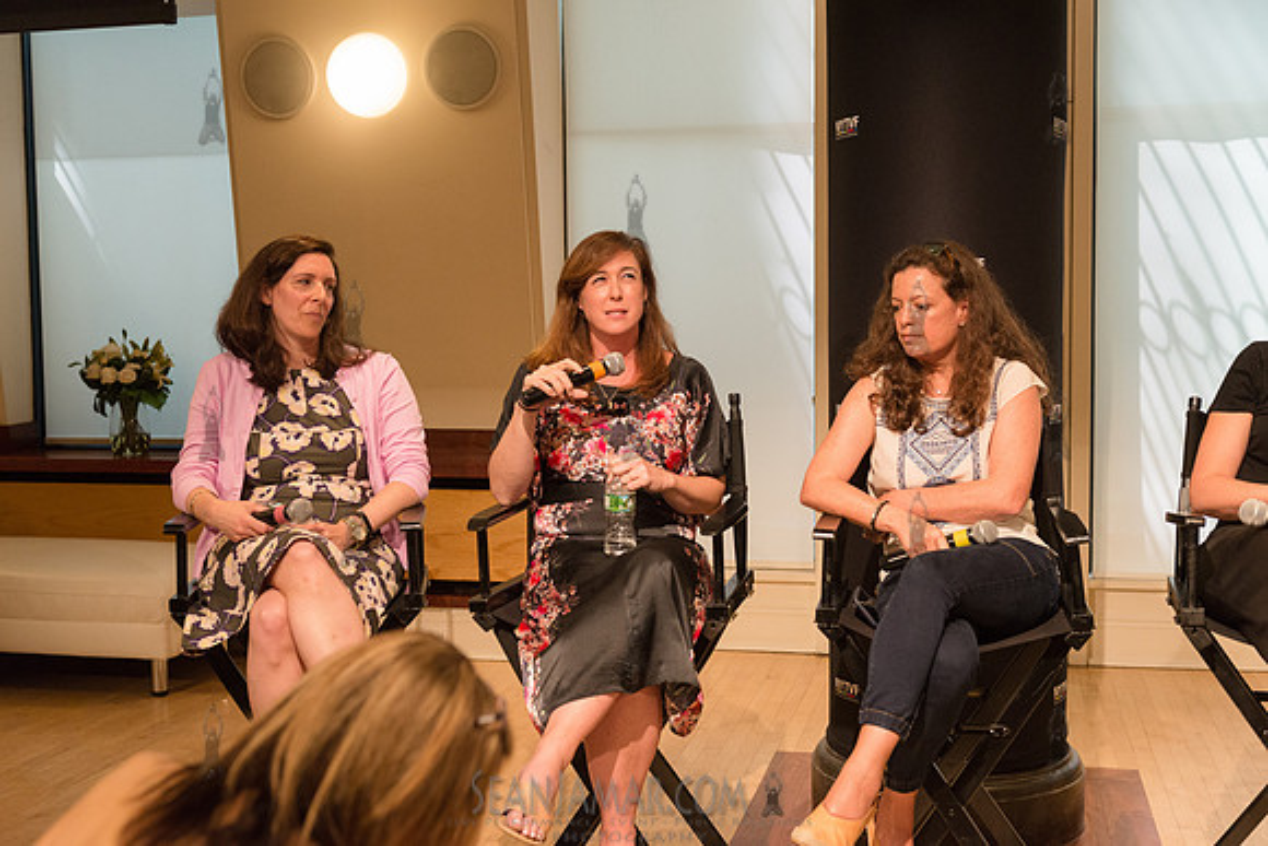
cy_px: 423
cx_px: 634
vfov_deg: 30.5
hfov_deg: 44.5
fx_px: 1550
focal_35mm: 44
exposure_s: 1/320
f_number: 4
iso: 2500
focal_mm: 44
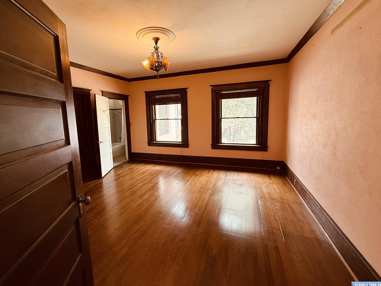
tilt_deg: -6.7
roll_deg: +1.6
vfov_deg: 81.7
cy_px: 135
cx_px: 183
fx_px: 165
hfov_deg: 98.1
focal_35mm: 15
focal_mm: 2.22
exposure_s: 1/99
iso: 250
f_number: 2.2
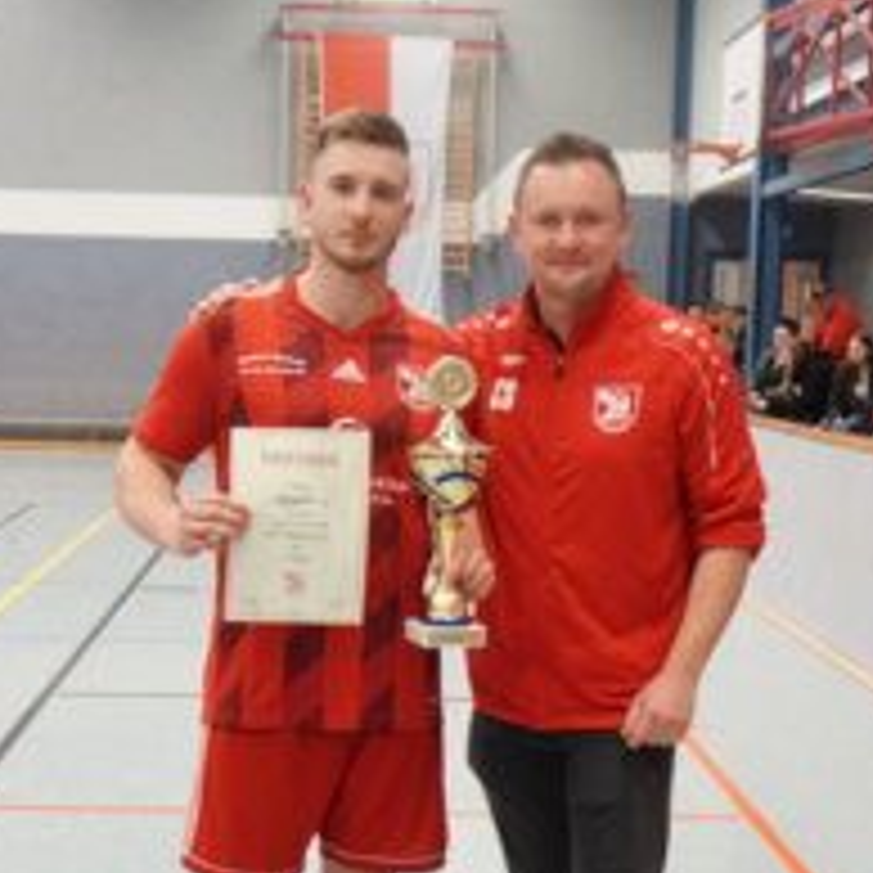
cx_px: 423
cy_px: 580
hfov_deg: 24.4
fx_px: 2022
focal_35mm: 71
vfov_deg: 24.2
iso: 1000
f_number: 4
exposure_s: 1/60
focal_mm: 27
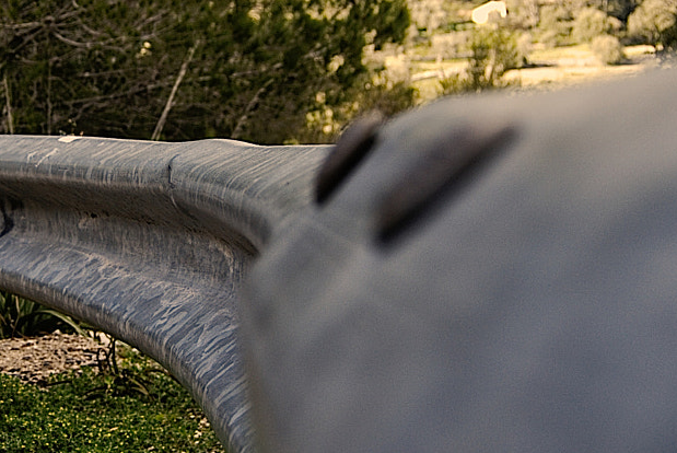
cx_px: 68
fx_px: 1751
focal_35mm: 93
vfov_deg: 14.7
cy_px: 234
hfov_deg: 21.4
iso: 100
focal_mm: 24
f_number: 4
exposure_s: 1/160
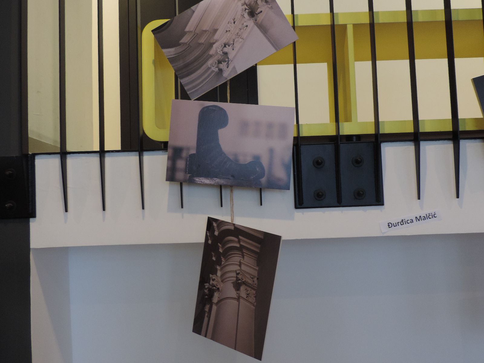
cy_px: 182
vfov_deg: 42.9
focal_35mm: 33
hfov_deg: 55.4
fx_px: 461
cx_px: 242
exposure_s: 1/13
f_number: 3.2
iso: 400
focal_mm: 5.8
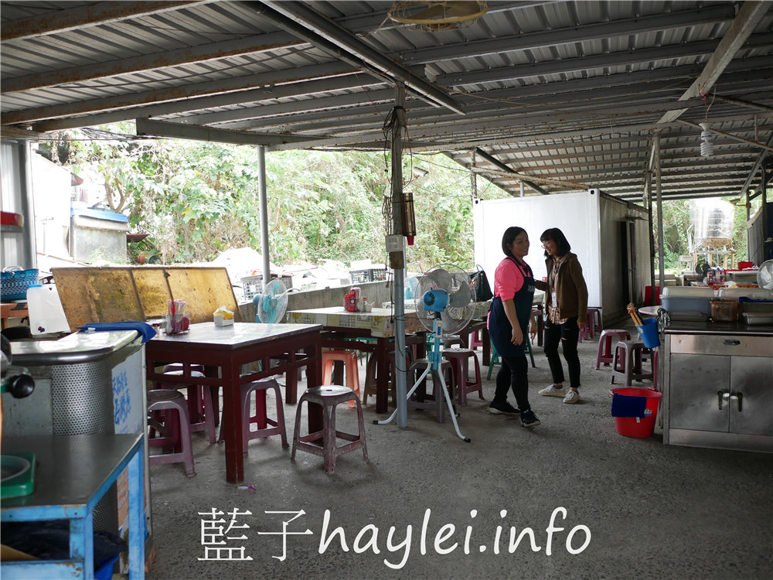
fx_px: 670
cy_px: 290
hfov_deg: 60.0
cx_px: 386
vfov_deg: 46.8
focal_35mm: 30
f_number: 2
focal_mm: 15
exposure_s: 1/160
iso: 200
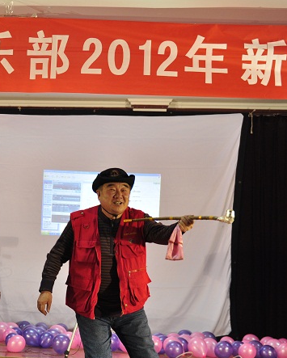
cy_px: 178
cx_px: 30
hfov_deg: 21.7
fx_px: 732
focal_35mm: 69
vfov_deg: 27.5
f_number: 2.8
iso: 500
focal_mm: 32
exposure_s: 1/125
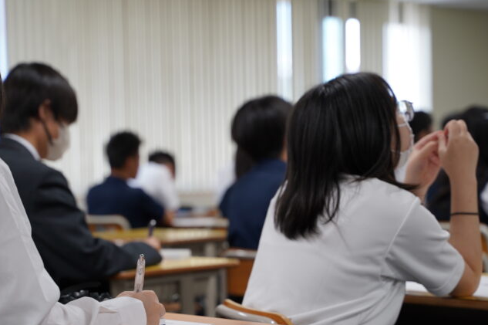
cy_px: 184
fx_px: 1233
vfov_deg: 15.0
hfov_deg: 22.4
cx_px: 215
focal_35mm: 91
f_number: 4
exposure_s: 1/80
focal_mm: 75
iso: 320
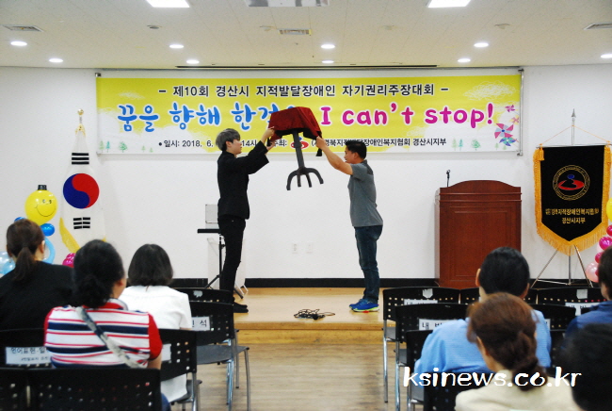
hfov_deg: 35.0
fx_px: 971
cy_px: 206
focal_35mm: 57
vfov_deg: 23.9
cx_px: 306
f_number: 5.6
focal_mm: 38
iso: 1600
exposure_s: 1/80
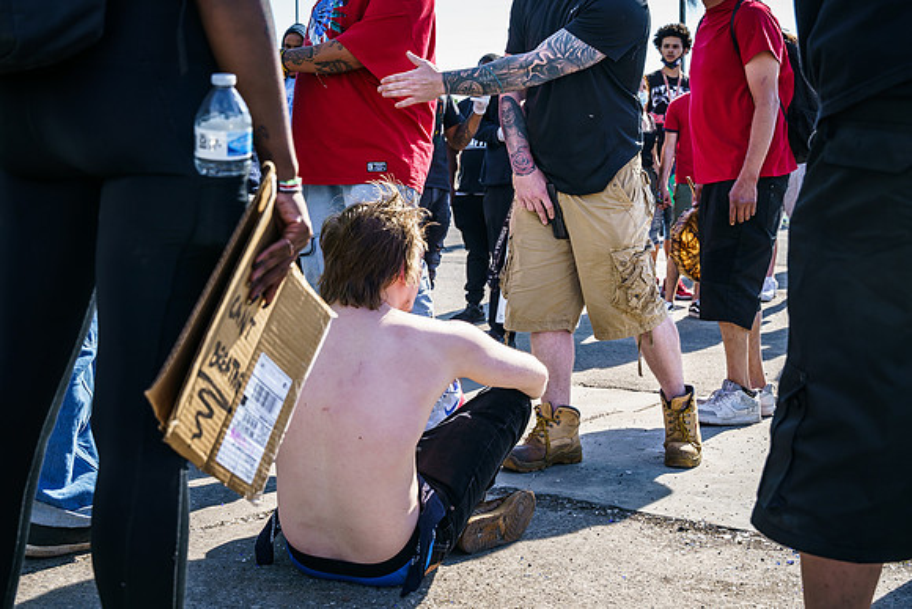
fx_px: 1255
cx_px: 458
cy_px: 285
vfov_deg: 27.2
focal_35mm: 50
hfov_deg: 39.9
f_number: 4.5
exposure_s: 1/400
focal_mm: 35
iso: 200
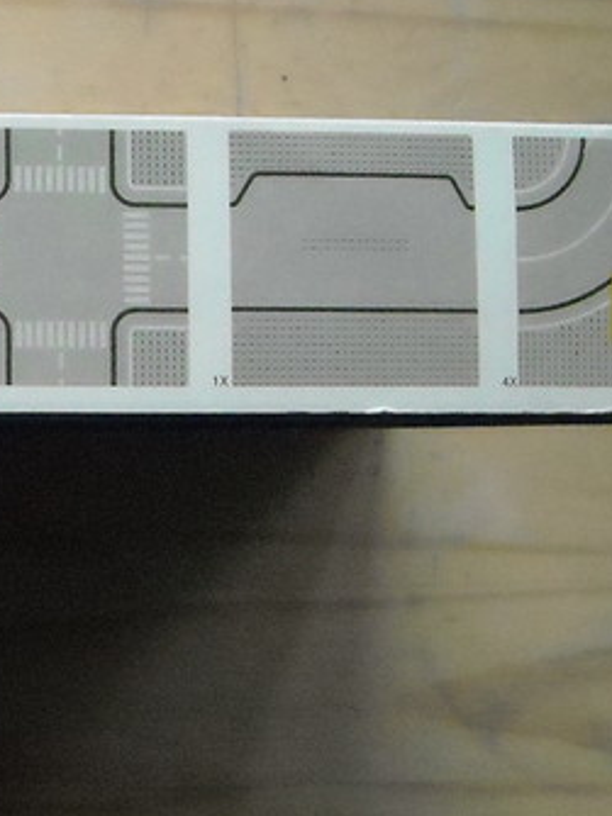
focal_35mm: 94
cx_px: -188
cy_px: 418
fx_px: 2217
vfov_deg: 20.9
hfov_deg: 15.0
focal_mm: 5.7
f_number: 2.8
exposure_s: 1/192
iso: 800
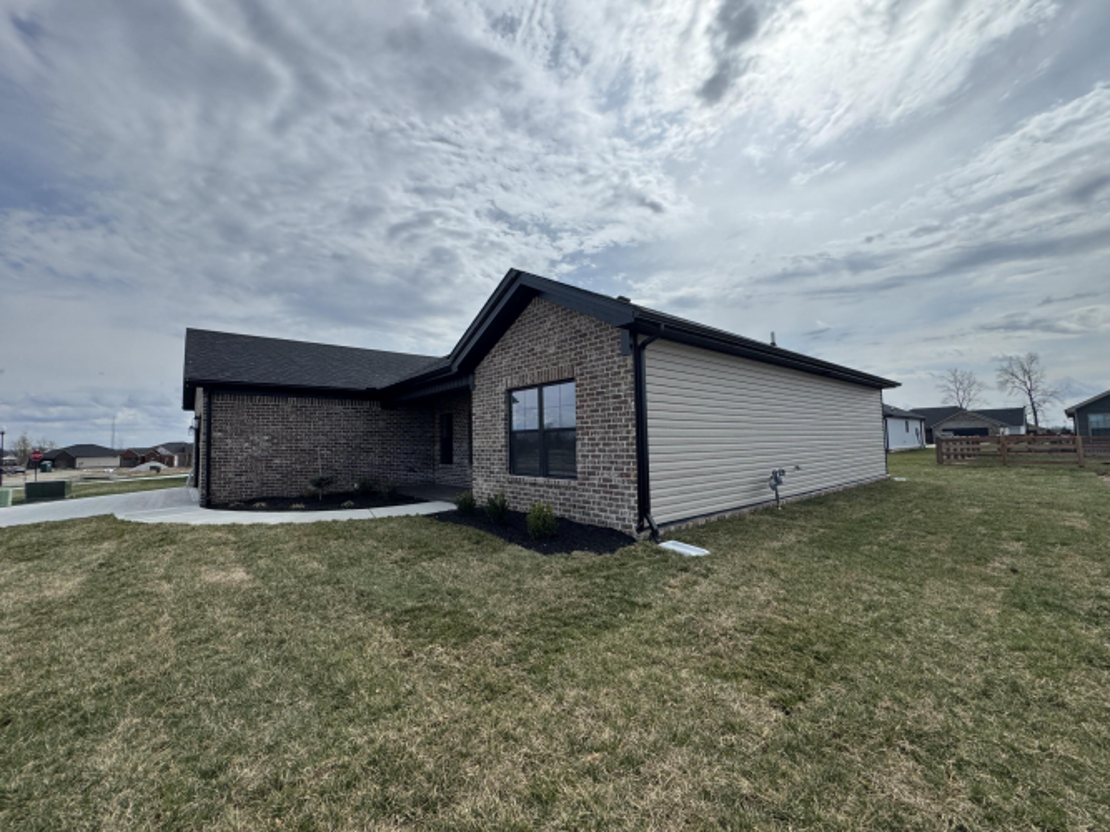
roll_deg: +0.0
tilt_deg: +3.4
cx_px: 555
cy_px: 416
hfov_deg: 102.1
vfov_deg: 85.7
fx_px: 449
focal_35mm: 14
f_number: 2.2
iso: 50
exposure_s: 1/3106
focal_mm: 2.22
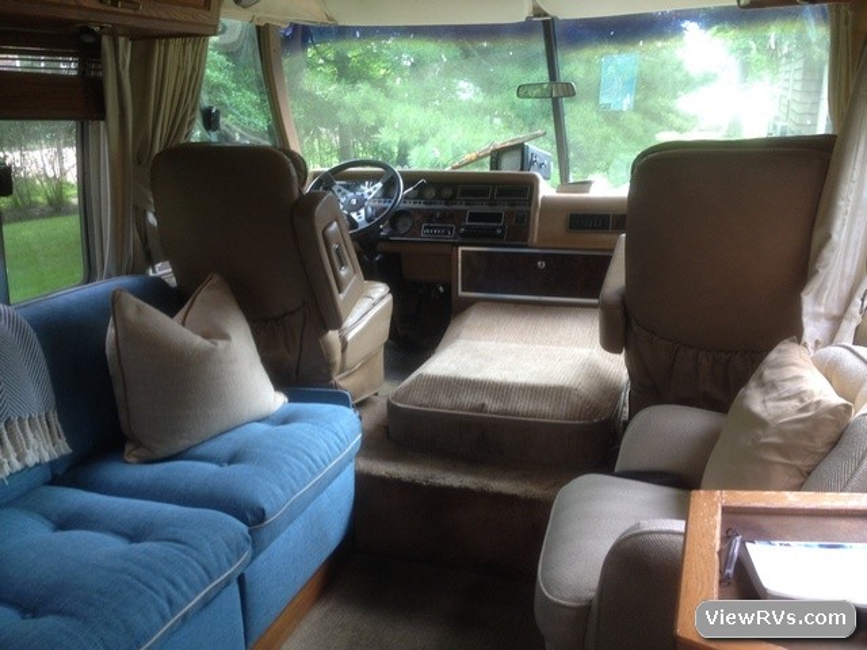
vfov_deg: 40.7
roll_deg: +1.3
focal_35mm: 35
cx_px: 434
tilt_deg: -21.3
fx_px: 877
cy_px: 325
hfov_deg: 52.6
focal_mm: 4.28
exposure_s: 1/20
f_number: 2.4
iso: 64
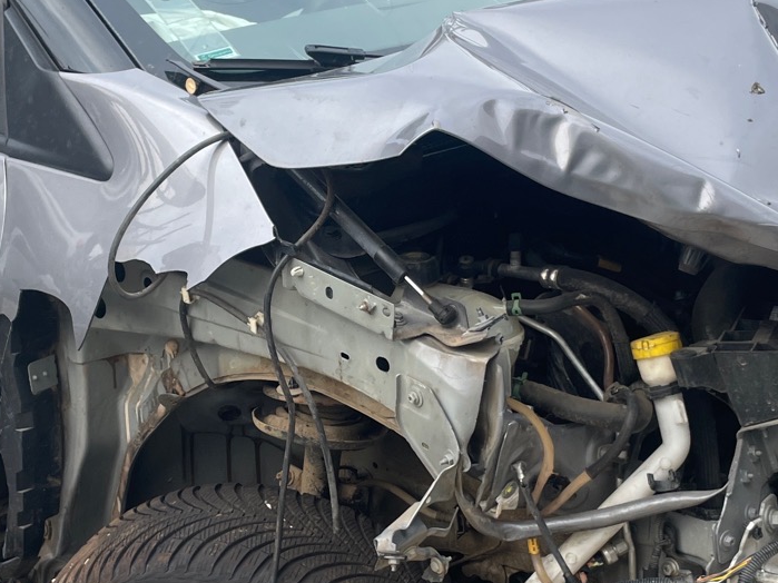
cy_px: 353
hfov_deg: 28.9
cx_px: 319
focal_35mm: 67
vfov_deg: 21.9
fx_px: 1506
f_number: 1.6
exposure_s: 1/1195
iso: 32
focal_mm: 4.2
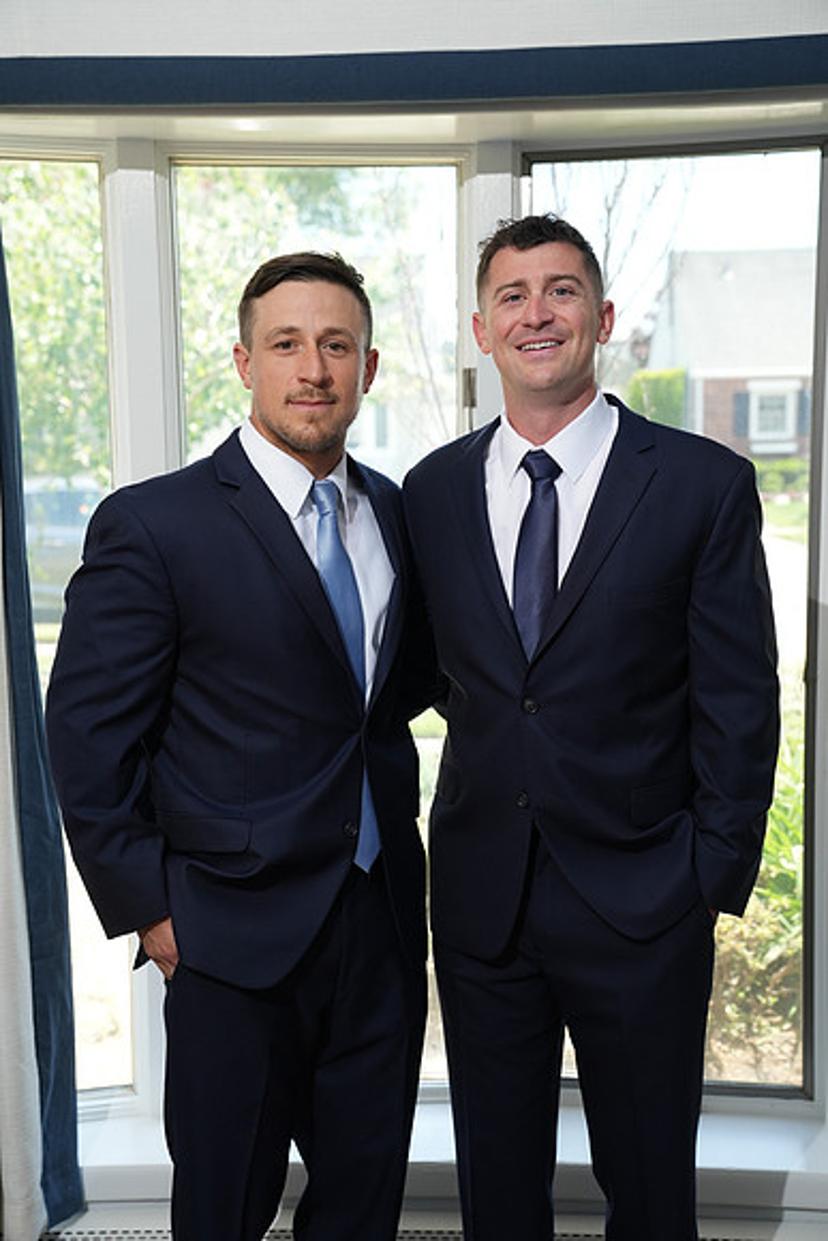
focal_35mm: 47
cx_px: 414
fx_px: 1620
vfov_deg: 41.9
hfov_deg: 28.7
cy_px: 620
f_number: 4
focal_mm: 47
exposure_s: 1/200
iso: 320
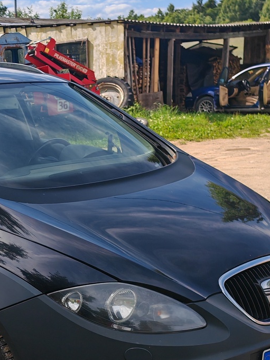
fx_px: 635
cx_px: 35
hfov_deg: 23.5
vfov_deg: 31.3
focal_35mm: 61
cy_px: 254
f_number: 1.6
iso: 50
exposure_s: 1/2900
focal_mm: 5.4
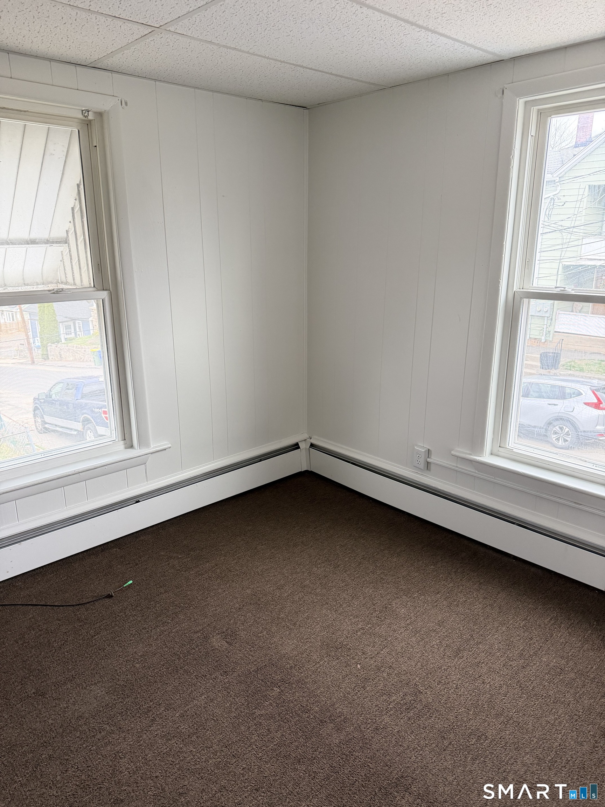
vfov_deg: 71.6
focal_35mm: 24
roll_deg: -0.4
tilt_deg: -15.4
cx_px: 302
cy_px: 404
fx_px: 559
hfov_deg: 56.8
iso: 320
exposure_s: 1/60
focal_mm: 6.76
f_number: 1.78
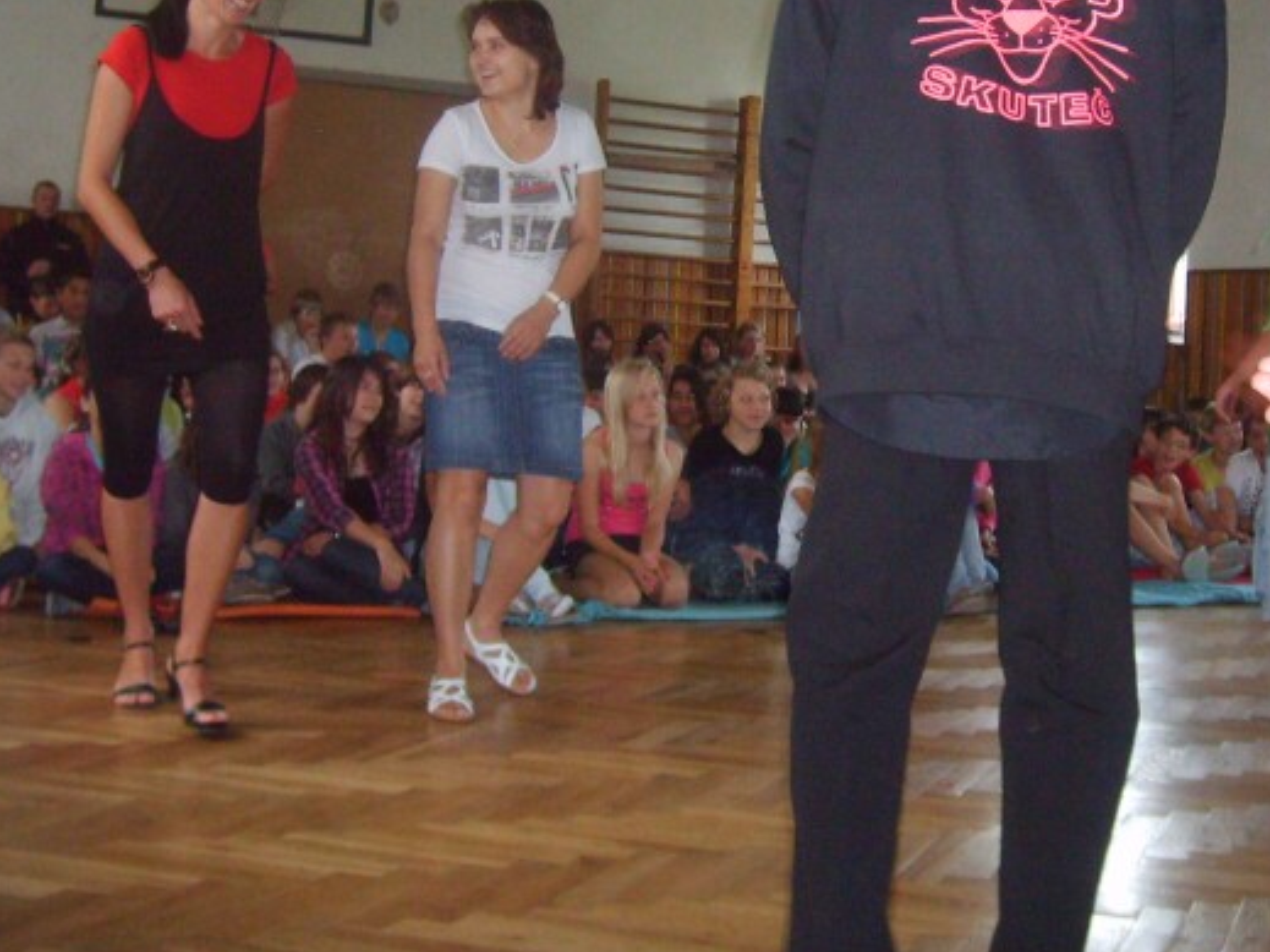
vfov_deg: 26.7
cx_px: 852
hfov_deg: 35.2
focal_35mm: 54
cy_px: 262
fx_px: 1981
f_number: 2.8
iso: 253
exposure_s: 1/45
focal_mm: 5.8
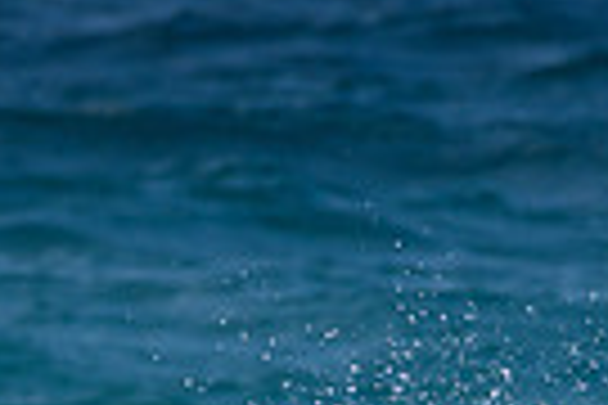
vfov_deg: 0.5
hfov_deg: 0.8
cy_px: 711
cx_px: 413
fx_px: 44448
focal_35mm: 2632
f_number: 5.6
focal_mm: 500
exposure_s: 1/2000
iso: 100
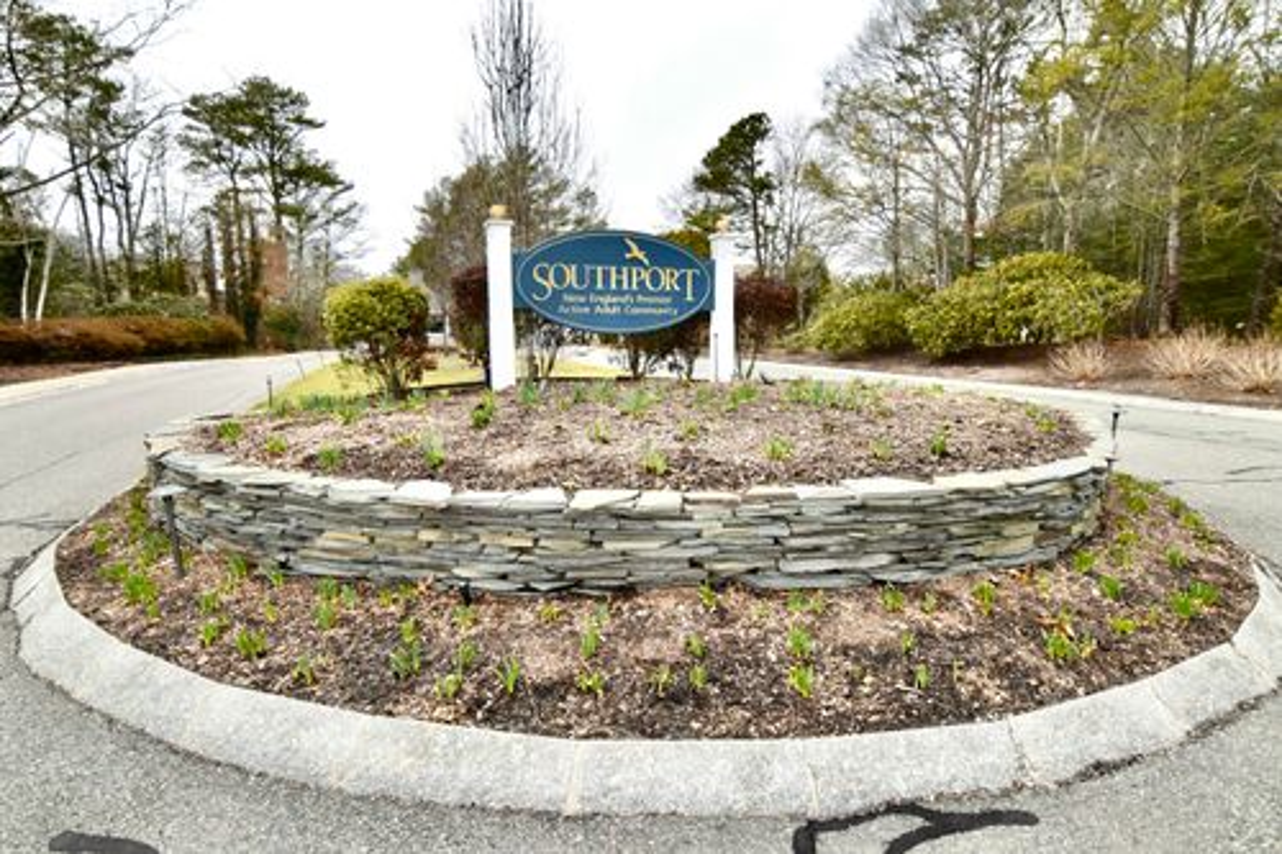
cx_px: 641
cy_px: 427
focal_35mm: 16
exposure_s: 1/200
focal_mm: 11
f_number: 7.1
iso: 100
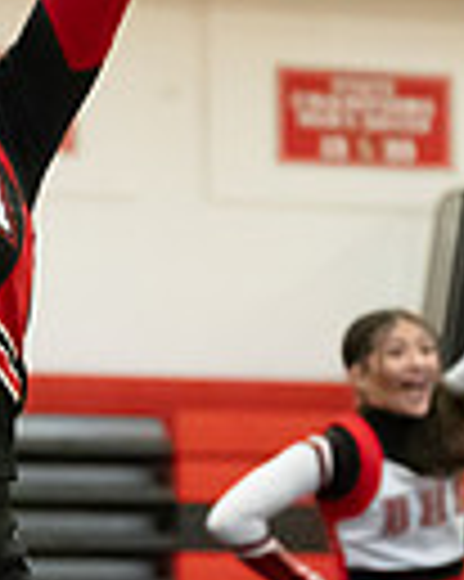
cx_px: -245
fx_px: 4434
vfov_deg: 7.5
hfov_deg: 5.9
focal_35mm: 258
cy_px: 484
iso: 9000
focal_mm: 52
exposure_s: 1/800
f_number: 2.8
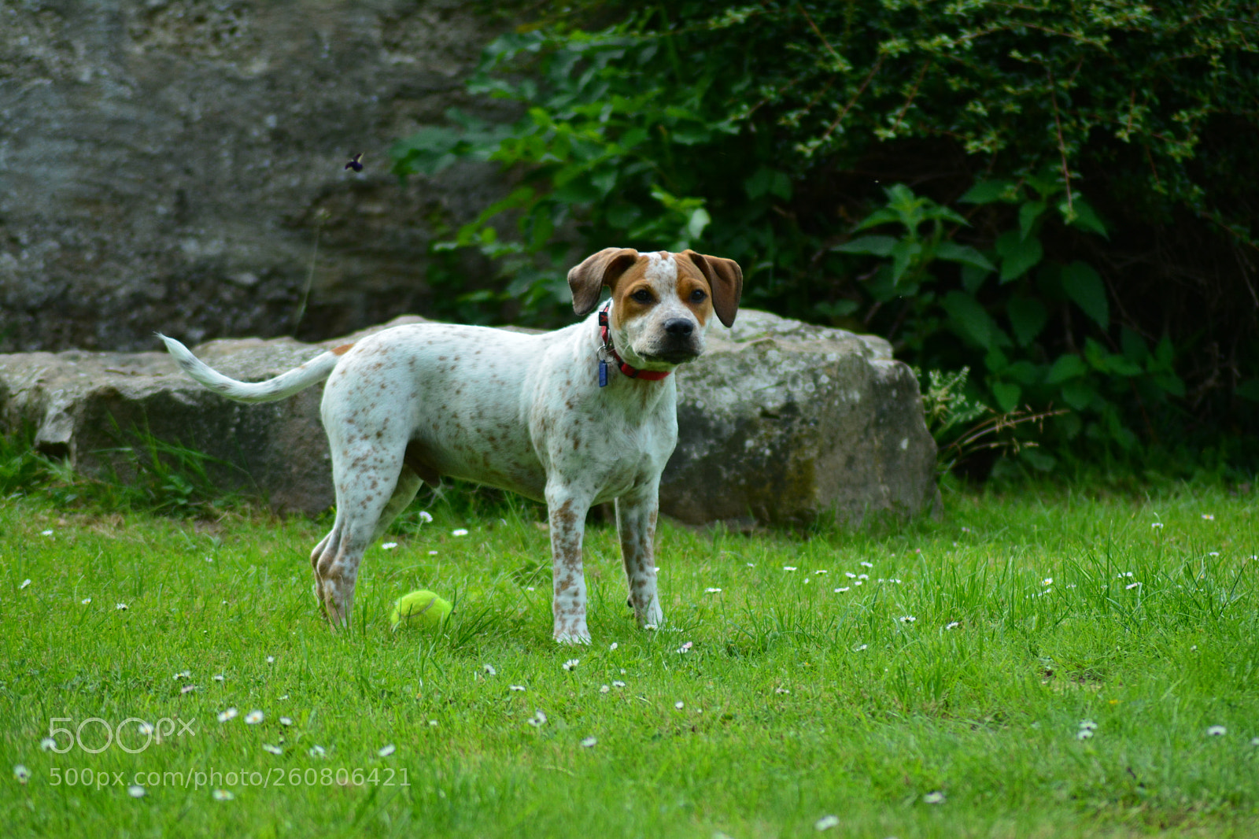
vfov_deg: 4.0
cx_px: 630
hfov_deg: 6.0
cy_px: 420
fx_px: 12062
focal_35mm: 345
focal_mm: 230
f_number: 5
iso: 800
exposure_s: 1/800
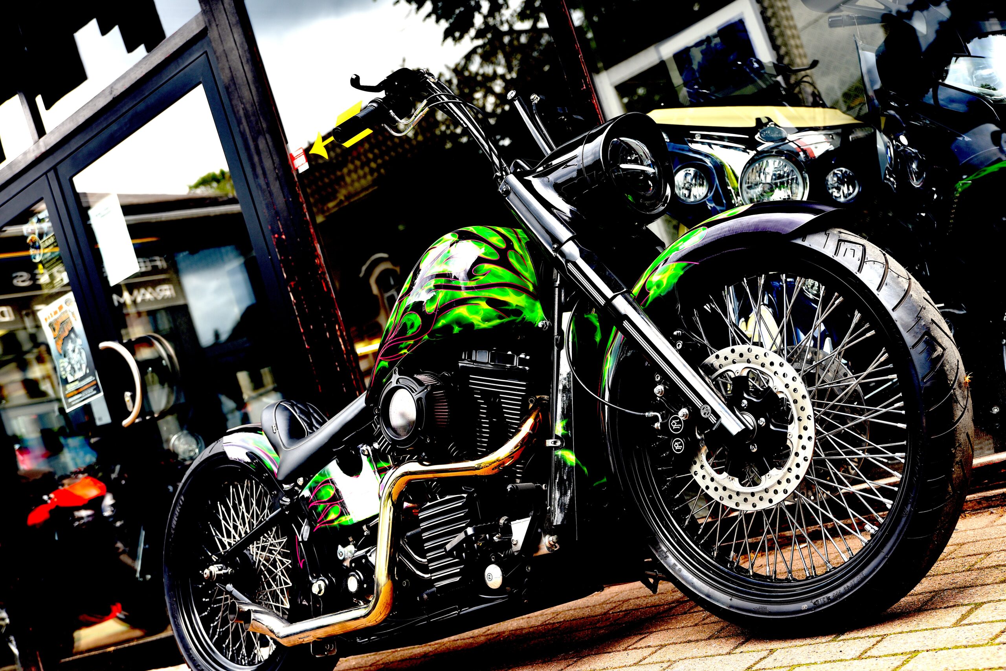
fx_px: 1398
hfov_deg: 39.6
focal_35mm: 50
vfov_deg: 27.0
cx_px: 503
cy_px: 336
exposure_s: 1/80
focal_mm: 50
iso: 100
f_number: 4.5
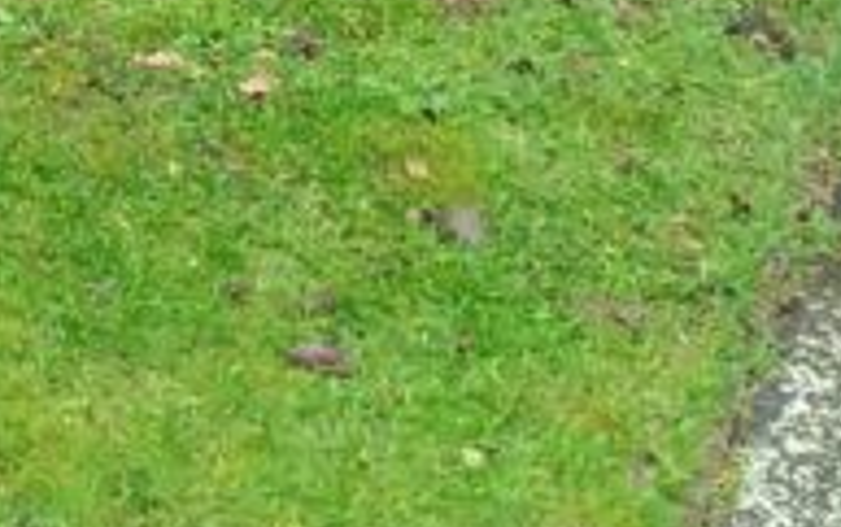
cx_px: -571
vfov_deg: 8.9
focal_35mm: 135
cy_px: -697
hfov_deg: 14.1
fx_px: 3097
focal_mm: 3.94
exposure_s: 1/20
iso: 400
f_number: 1.9
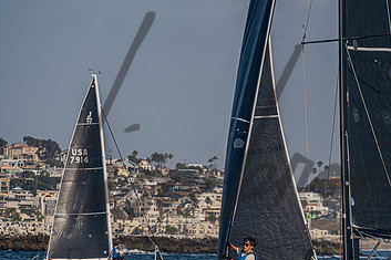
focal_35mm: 377
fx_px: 4093
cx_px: 271
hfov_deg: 5.5
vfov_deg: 3.6
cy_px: 145
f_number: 6.3
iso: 400
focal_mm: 200
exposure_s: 1/2000
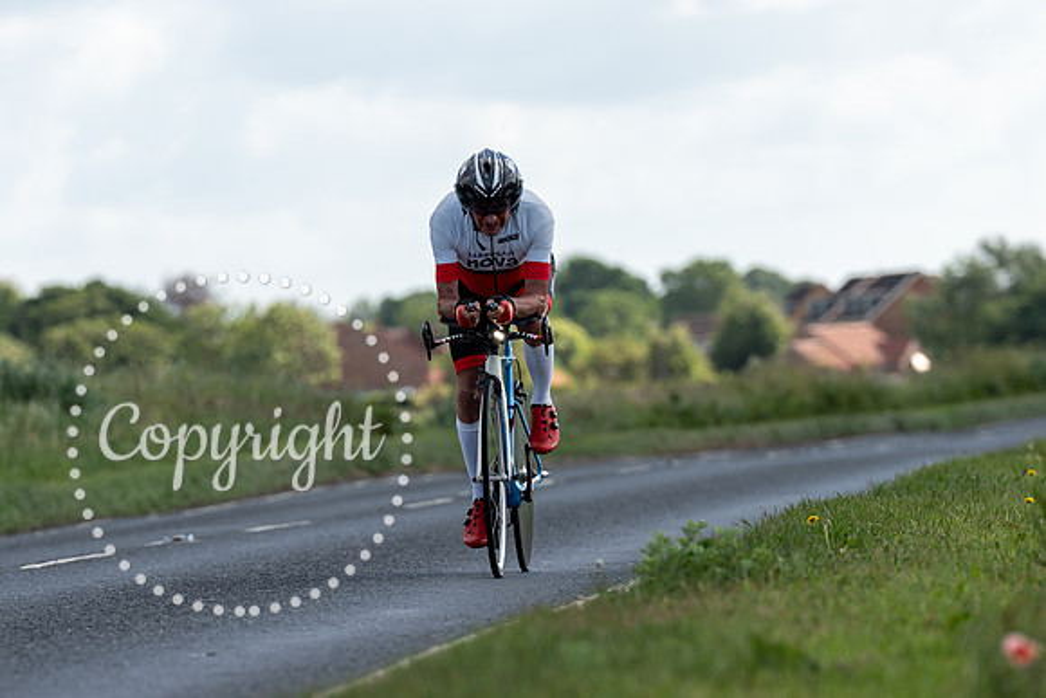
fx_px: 9129
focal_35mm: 314
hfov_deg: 6.6
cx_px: 490
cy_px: 438
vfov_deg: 4.4
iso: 125
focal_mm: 180
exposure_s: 1/1000
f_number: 4
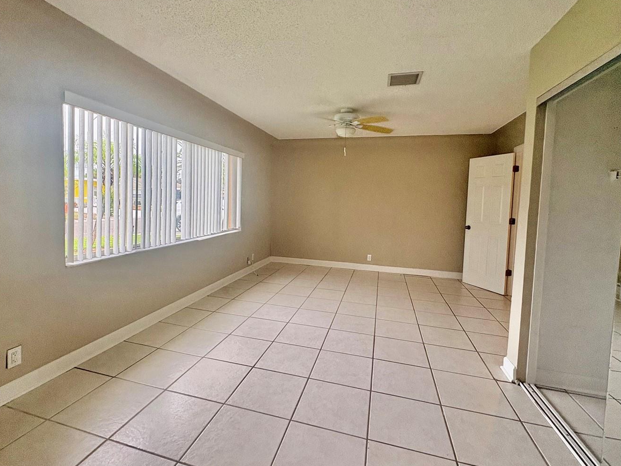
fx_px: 305
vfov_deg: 74.6
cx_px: 295
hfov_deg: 91.0
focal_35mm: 17
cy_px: 216
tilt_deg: -3.2
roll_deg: -1.3
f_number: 2.2
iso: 160
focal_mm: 2.22
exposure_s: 1/99
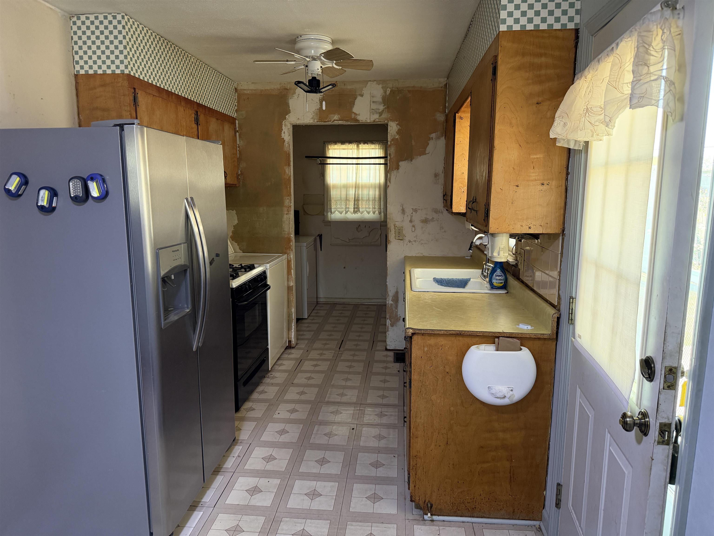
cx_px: 357
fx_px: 495
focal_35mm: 24
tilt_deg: -9.8
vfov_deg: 56.8
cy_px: 268
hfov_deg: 71.6
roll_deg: -0.7
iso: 320
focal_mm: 6.76
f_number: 1.78
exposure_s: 1/60
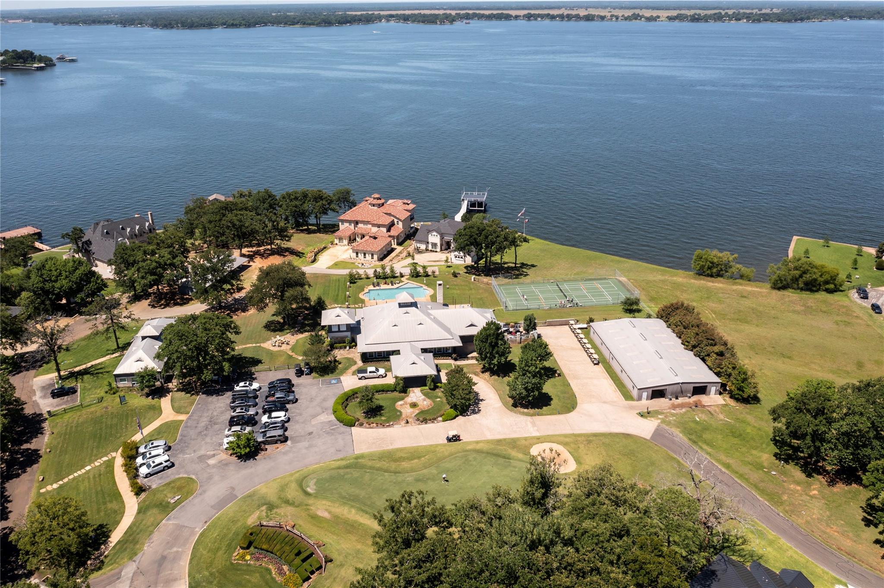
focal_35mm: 28
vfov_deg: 46.4
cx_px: 442
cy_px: 294
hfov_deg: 65.5
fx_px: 687
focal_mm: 10.26
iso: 100
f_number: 5.6
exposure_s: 1/500
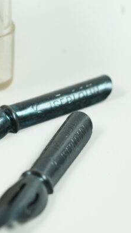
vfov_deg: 8.8
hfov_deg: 4.9
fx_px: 1511
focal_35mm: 244
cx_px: -68
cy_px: 125
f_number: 8
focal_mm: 90
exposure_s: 1/25
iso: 500
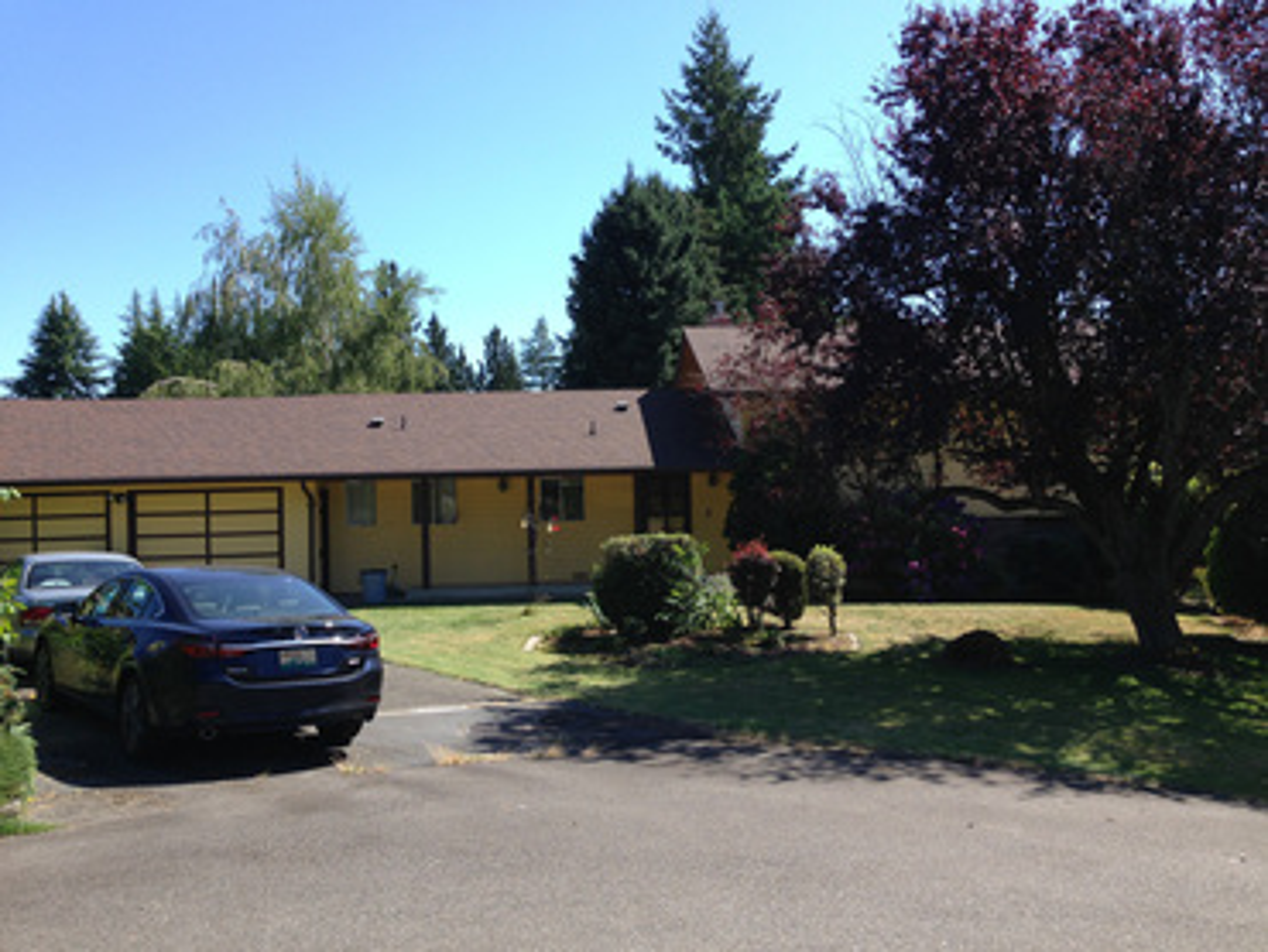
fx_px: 1210
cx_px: 634
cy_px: 476
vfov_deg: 43.0
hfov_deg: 55.3
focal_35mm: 33
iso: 50
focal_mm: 4.12
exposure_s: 1/695
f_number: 2.4
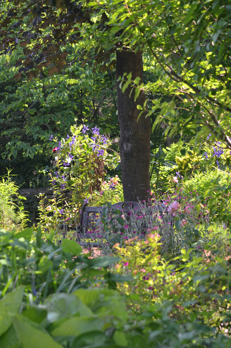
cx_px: 116
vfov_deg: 14.9
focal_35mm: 138
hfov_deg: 9.9
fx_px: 1334
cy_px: 174
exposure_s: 1/125
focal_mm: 92
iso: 640
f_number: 5.6
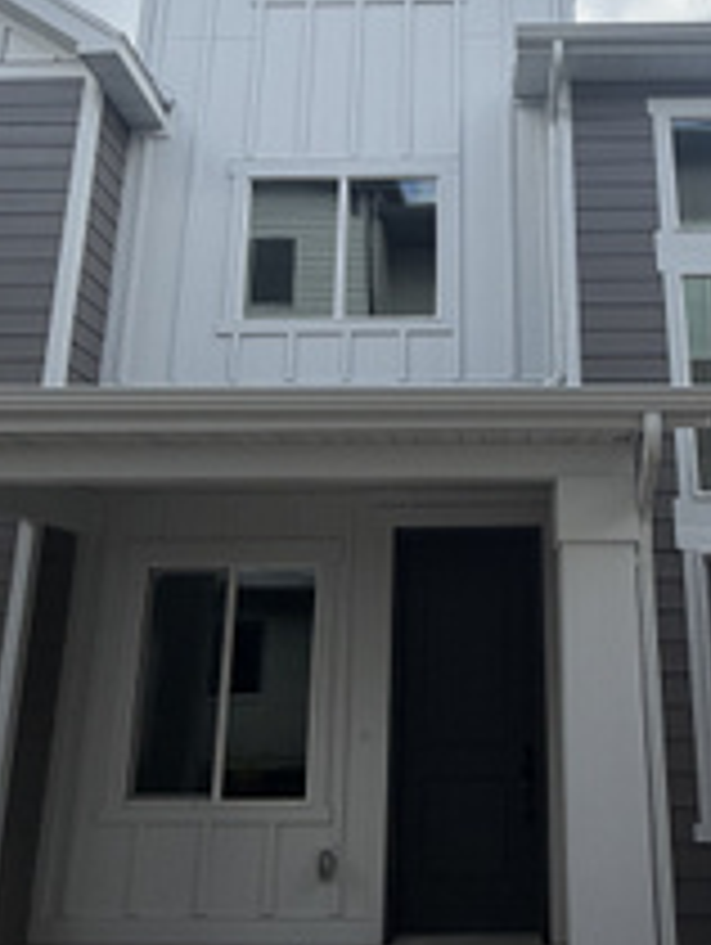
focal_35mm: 32
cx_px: 477
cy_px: 392
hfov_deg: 43.6
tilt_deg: +16.4
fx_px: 875
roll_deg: +0.5
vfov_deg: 56.4
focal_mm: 2.22
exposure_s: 1/770
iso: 32
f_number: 2.2
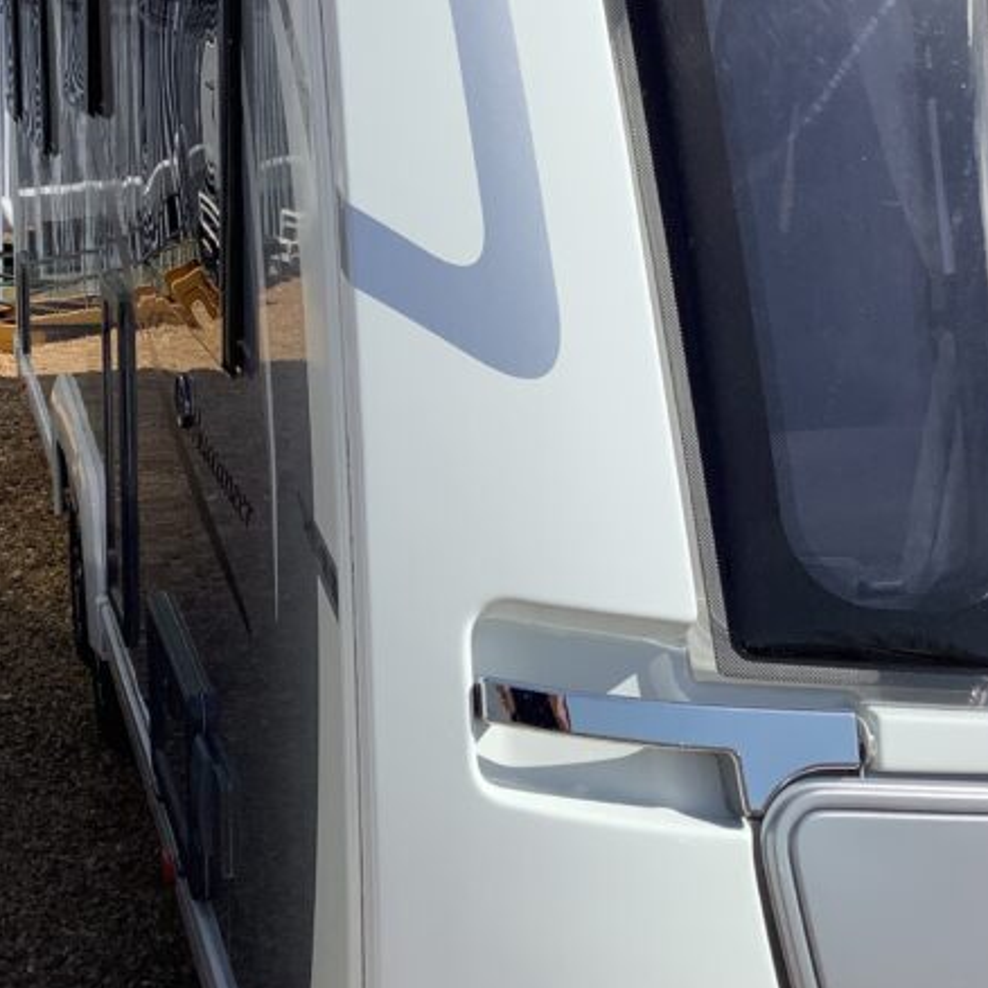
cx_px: 408
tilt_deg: -13.3
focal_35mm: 64
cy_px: 467
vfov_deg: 26.9
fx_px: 2067
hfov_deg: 26.8
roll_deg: -1.4
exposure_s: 1/2203
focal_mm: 3.3
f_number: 2.4
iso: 25
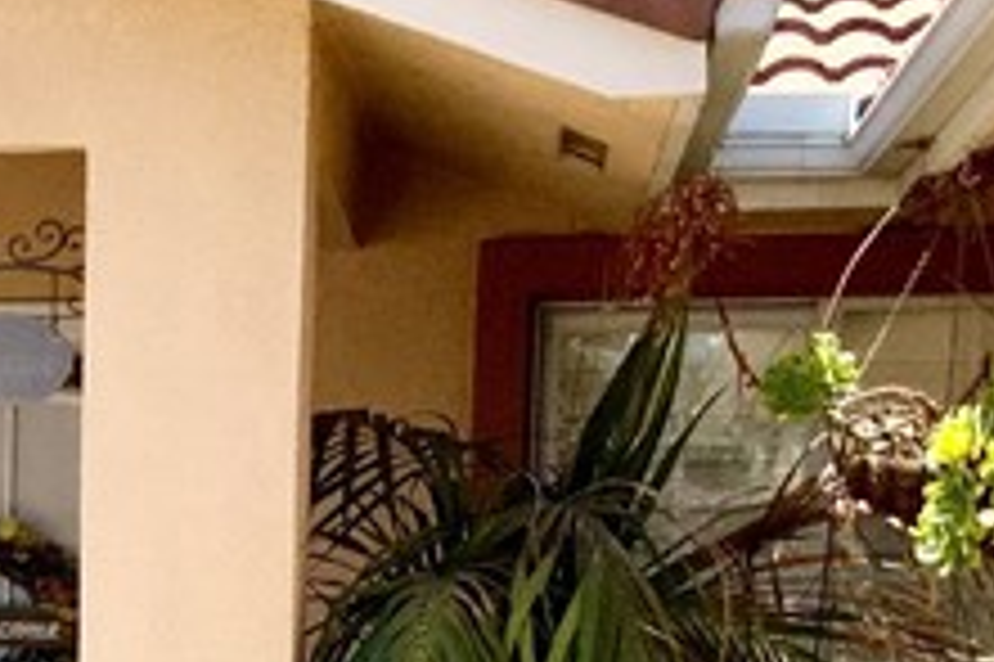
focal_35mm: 140
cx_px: -576
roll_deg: -0.7
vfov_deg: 9.6
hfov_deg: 13.6
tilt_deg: -3.3
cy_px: 928
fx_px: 3863
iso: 16
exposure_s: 1/1786
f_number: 1.8
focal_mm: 3
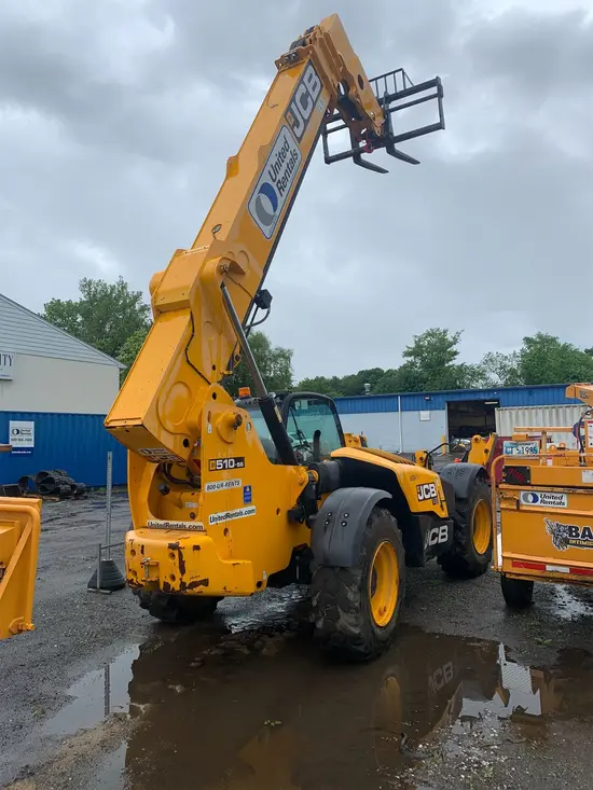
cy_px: 395
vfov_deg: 67.3
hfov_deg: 53.1
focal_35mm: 26
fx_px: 594
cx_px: 296
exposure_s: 1/1536
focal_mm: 4.25
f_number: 1.8
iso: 25
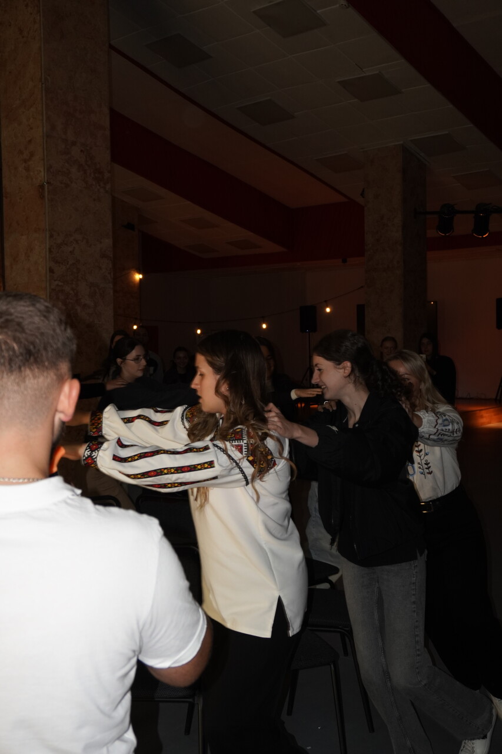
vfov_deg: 47.9
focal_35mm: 40
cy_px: 377
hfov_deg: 33.0
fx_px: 847
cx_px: 251
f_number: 5
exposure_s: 1/125
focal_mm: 27
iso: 800
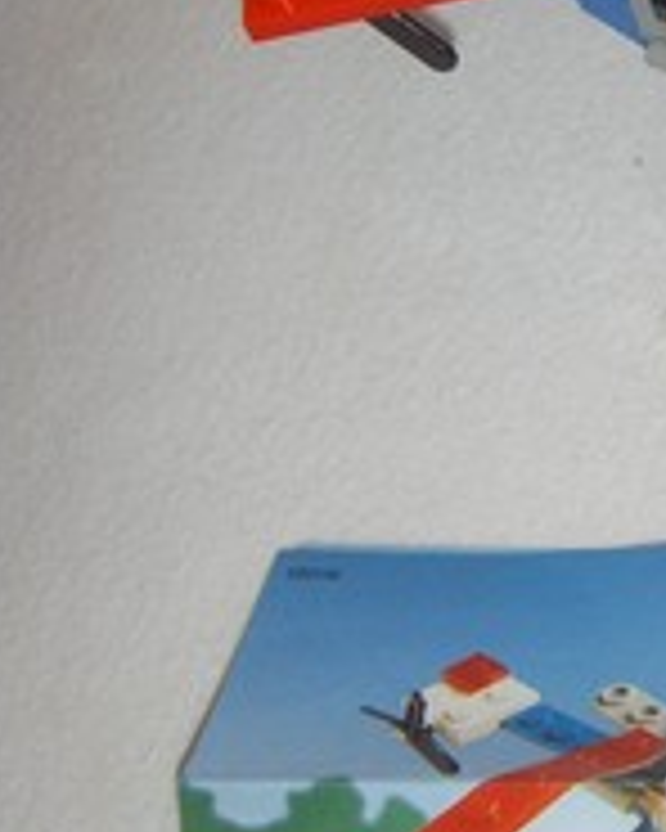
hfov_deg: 15.2
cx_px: 702
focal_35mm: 99
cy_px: 171
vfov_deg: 19.2
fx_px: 2439
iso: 100
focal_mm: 6.6
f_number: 3.5
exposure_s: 1/45
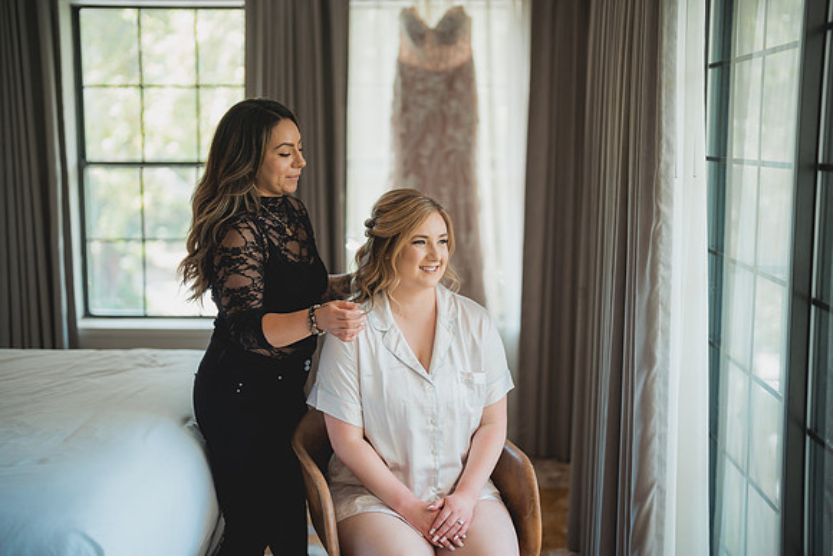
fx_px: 1157
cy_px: 278
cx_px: 416
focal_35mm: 50
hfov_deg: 39.6
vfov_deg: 27.0
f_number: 1.2
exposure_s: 1/500
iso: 400
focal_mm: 50
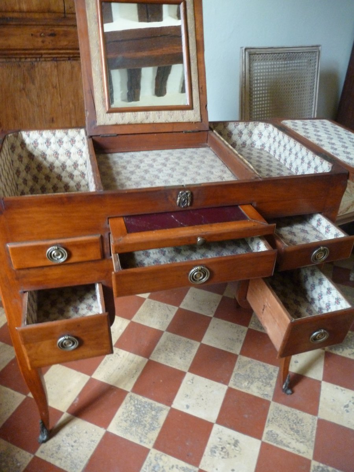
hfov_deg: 49.7
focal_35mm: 28
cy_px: 236
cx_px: 177
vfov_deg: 63.4
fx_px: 382
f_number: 3.1
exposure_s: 1/8
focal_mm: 5
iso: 500
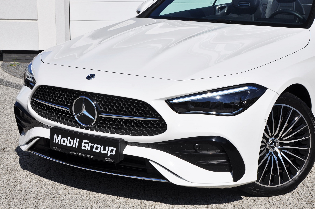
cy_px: 103
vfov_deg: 17.7
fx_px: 673
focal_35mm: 77
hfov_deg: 26.4
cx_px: 160
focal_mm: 50
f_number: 13
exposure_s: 1/640
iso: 250
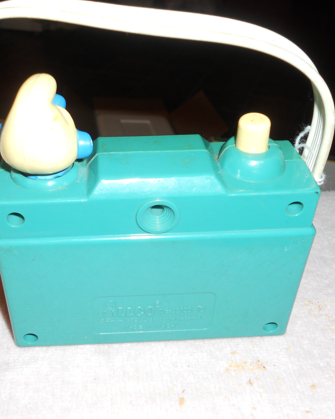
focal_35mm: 42
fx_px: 521
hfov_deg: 35.4
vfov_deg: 43.8
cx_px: 122
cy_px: 210
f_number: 3.5
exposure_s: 1/25
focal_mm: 5.8
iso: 80
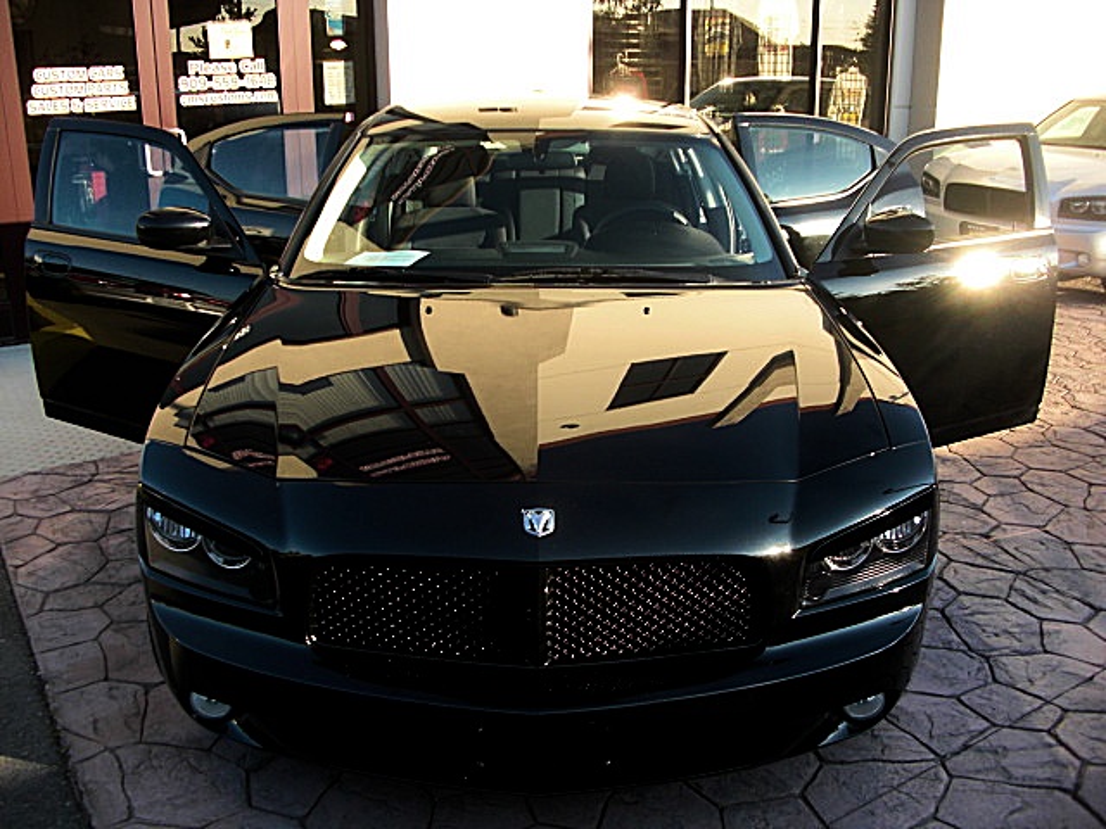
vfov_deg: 39.7
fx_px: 1150
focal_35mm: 36
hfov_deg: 51.4
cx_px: 553
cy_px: 414
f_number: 2.8
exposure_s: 1/200
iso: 50
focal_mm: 6.3
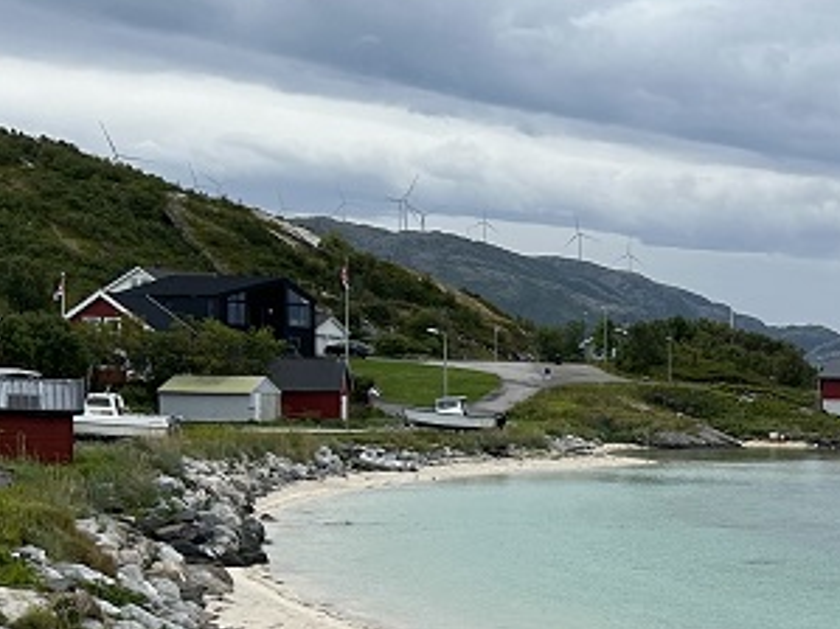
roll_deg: -1.0
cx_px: 1070
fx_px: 2110
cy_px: 517
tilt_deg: -4.0
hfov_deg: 20.7
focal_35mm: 87
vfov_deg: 16.8
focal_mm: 5.7
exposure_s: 1/2045
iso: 50
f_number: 1.5
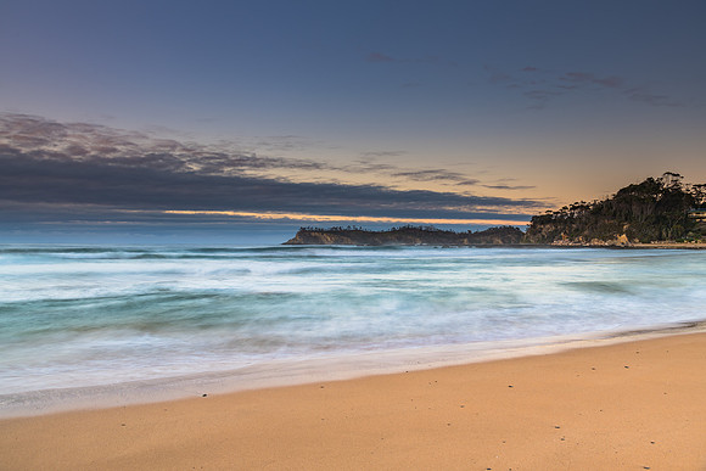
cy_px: 236
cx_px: 353
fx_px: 619
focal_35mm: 32
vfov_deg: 41.6
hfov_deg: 59.4
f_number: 8
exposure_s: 3
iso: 31
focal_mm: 31
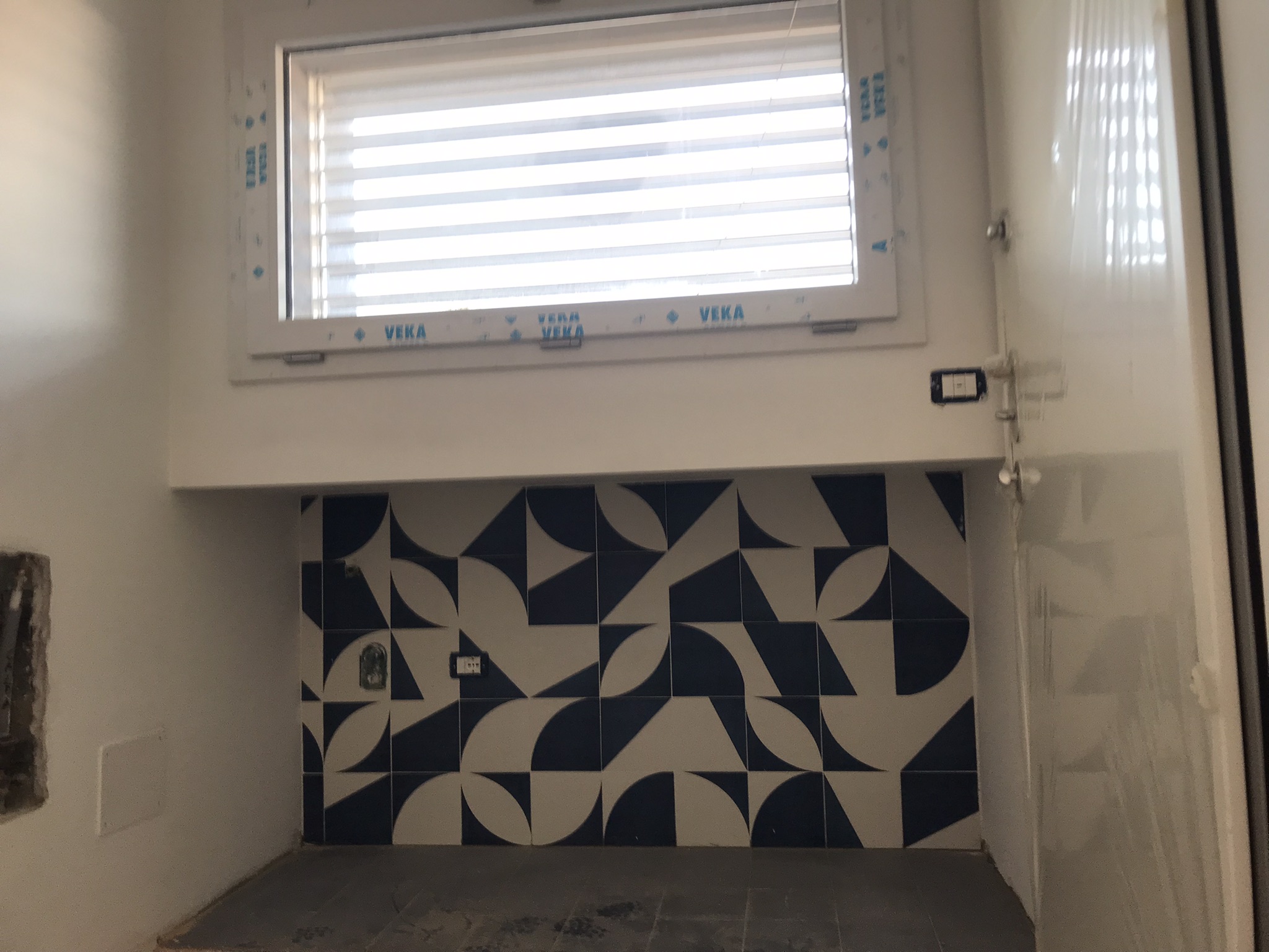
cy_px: 476
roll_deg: +0.4
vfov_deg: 49.7
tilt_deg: +2.8
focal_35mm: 28
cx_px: 634
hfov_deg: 63.4
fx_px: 1026
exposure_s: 1/50
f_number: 1.8
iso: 32
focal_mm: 3.99
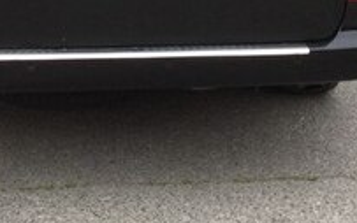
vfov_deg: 11.3
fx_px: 1041
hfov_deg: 19.5
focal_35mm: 107
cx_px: 169
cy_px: -185
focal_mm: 3.3
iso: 25
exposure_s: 1/310
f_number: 2.4
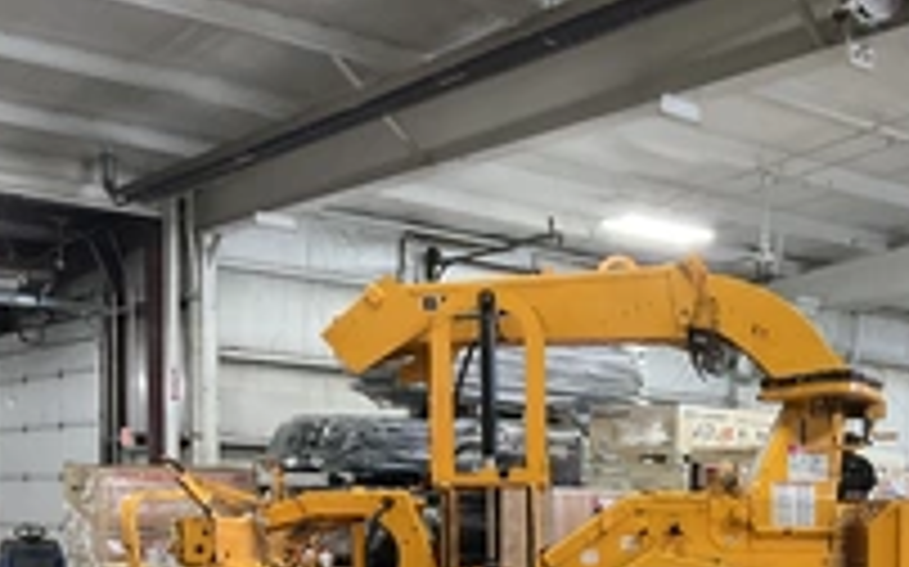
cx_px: 724
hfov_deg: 32.6
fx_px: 1510
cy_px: 634
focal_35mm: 61
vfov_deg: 20.2
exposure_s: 1/60
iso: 200
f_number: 1.8
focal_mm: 3
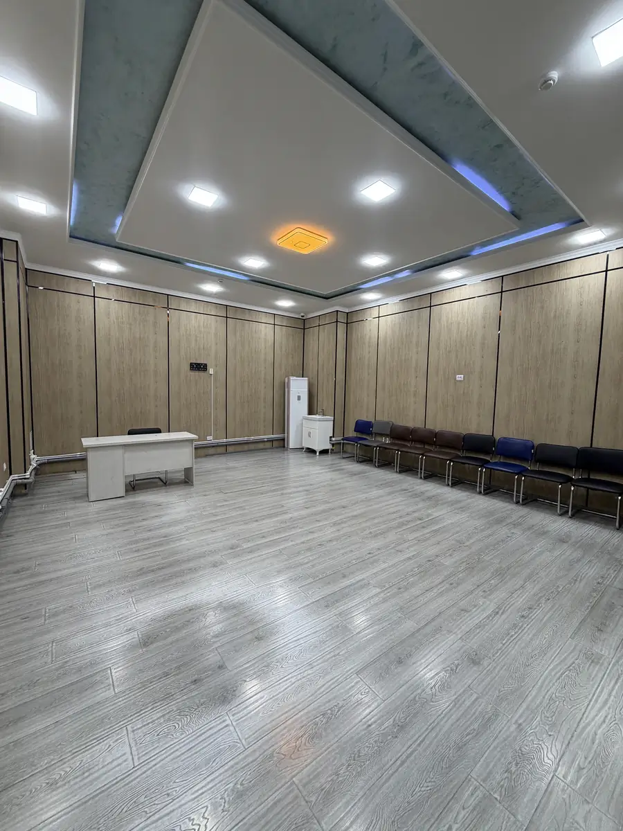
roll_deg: -1.1
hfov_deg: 85.7
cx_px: 312
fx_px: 336
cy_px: 416
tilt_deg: -3.8
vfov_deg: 102.1
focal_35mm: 14
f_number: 2.2
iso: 100
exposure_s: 1/100
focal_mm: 2.22
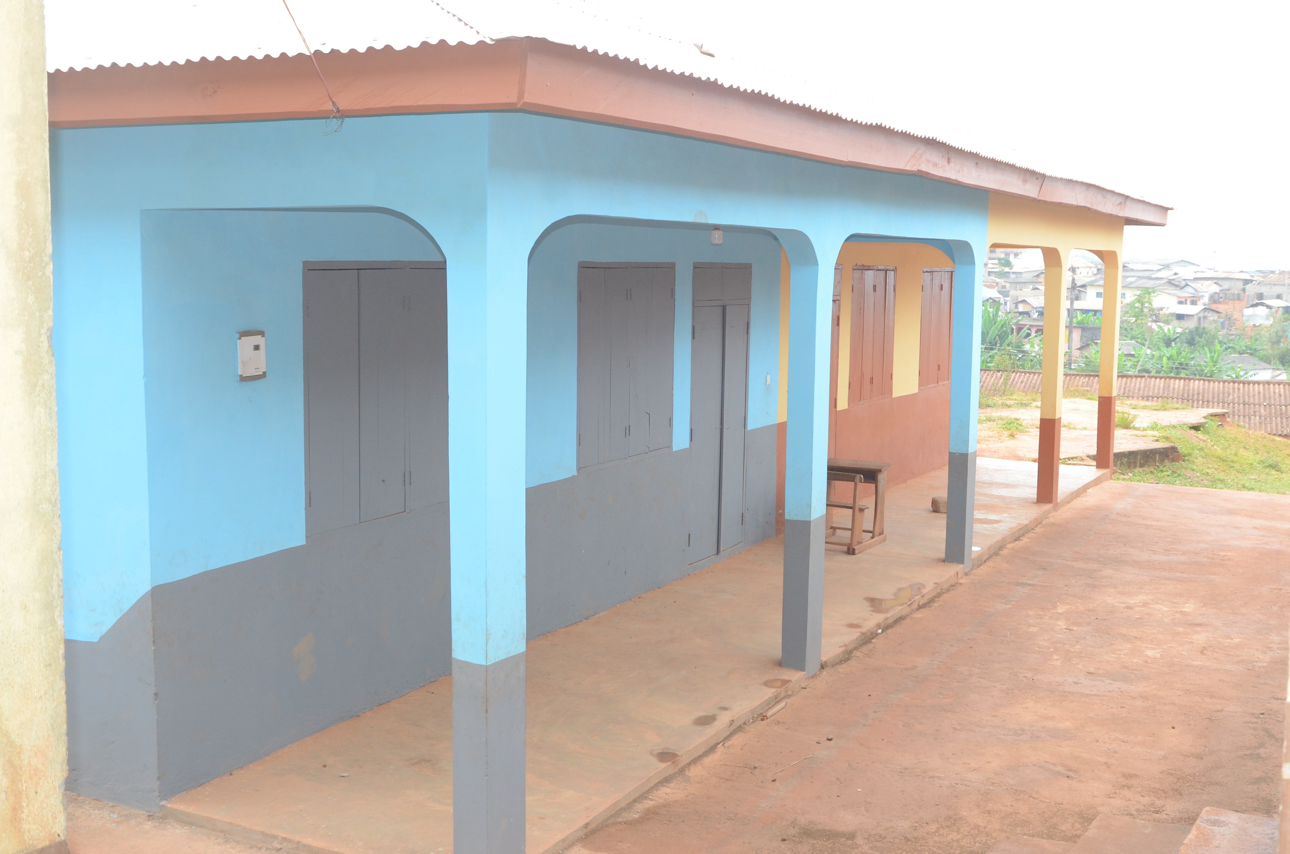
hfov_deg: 46.5
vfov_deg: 31.8
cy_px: 427
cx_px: 645
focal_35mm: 42
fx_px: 1502
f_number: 6.3
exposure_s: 1/125
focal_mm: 28
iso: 640
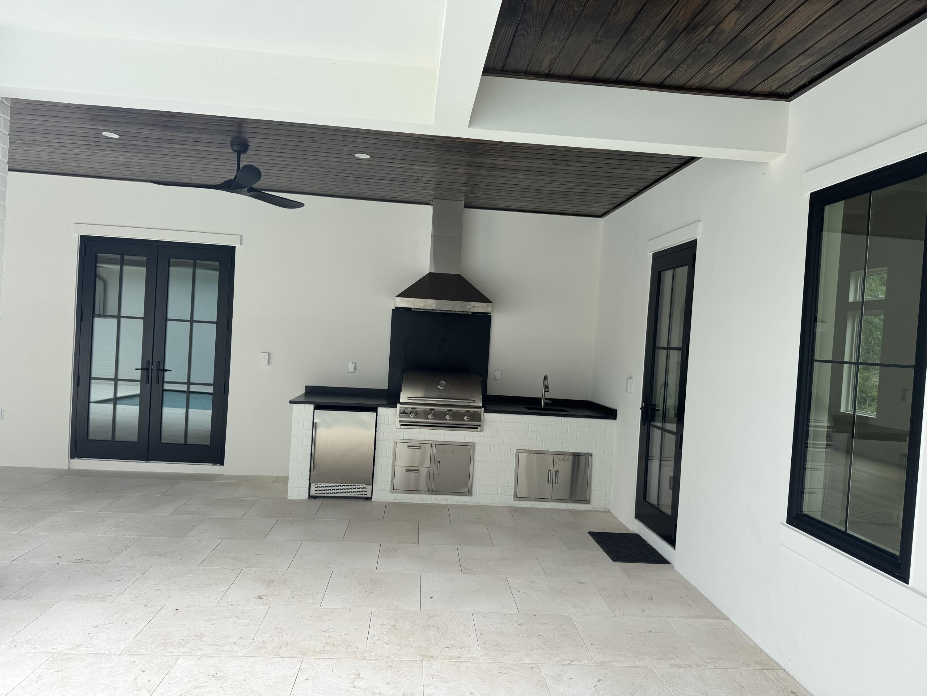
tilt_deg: -1.2
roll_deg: -3.4
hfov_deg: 71.6
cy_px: 348
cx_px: 464
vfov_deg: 56.8
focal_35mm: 24
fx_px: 643
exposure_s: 1/1285
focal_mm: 6.76
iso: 80
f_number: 1.78
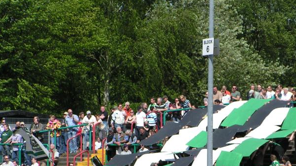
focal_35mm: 262
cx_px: 197
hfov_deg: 8.2
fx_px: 2056
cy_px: 128
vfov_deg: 4.6
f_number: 5.6
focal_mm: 27.5
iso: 50
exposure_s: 1/640
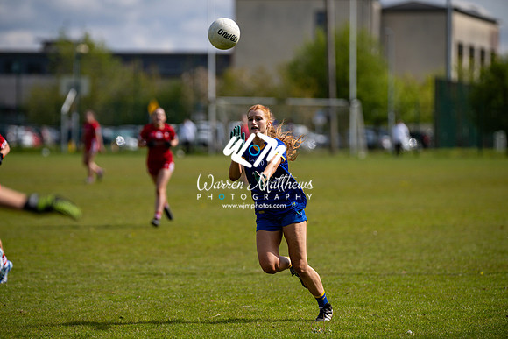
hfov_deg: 9.4
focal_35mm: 220
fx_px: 3105
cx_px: 254
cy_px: 170
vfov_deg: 6.2
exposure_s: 1/6400
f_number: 2.8
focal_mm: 220
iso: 250
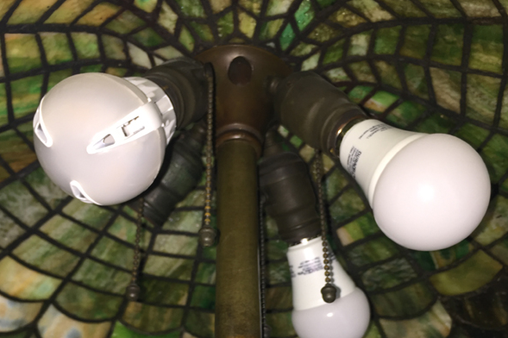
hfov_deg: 47.4
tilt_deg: +29.0
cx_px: 256
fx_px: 578
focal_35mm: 41
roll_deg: +0.2
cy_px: 292
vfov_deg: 31.3
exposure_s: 1/30
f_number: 2.2
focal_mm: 4.15
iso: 40
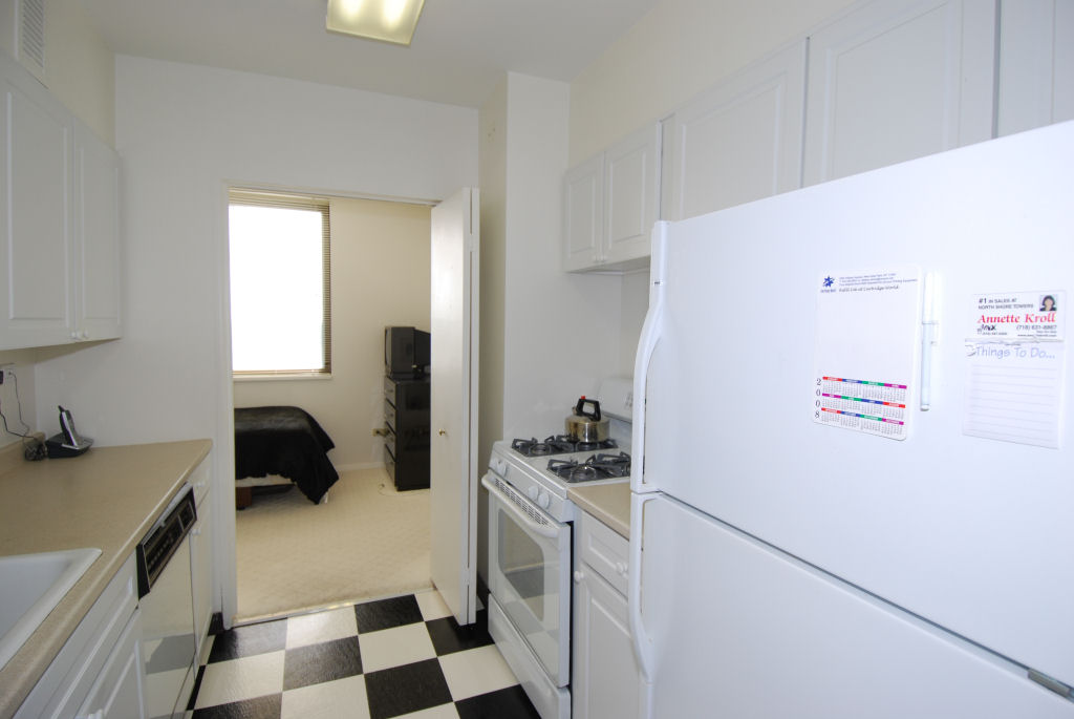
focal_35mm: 18
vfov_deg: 67.5
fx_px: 538
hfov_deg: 89.9
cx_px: 537
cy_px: 360
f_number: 5.6
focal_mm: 12
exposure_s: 1/125
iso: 200
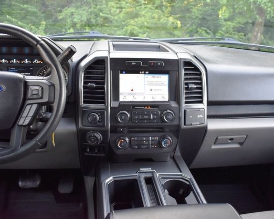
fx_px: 308
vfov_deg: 39.1
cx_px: 148
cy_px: 109
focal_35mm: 38
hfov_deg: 47.9
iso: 900
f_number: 3.8
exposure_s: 1/125
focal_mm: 22
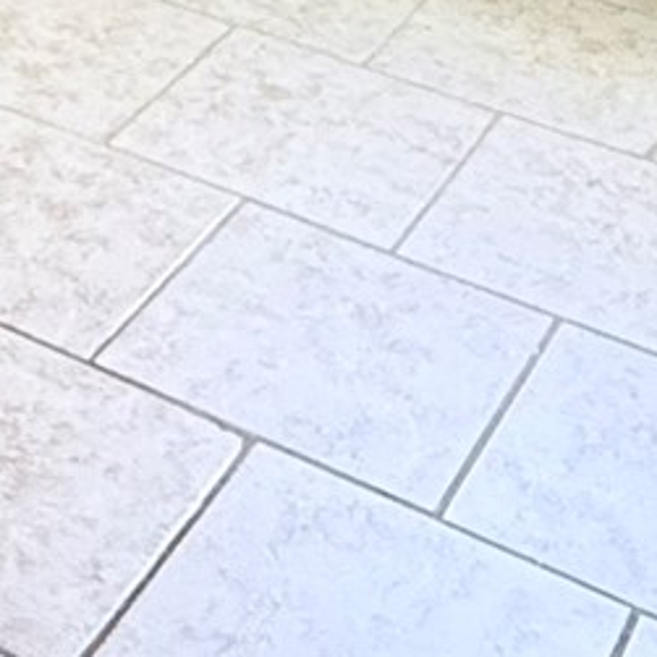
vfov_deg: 13.4
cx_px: -89
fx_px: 2169
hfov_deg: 16.6
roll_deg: -1.6
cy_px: -843
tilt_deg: -5.1
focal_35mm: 101
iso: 320
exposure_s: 1/76
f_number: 2.2
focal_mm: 2.22
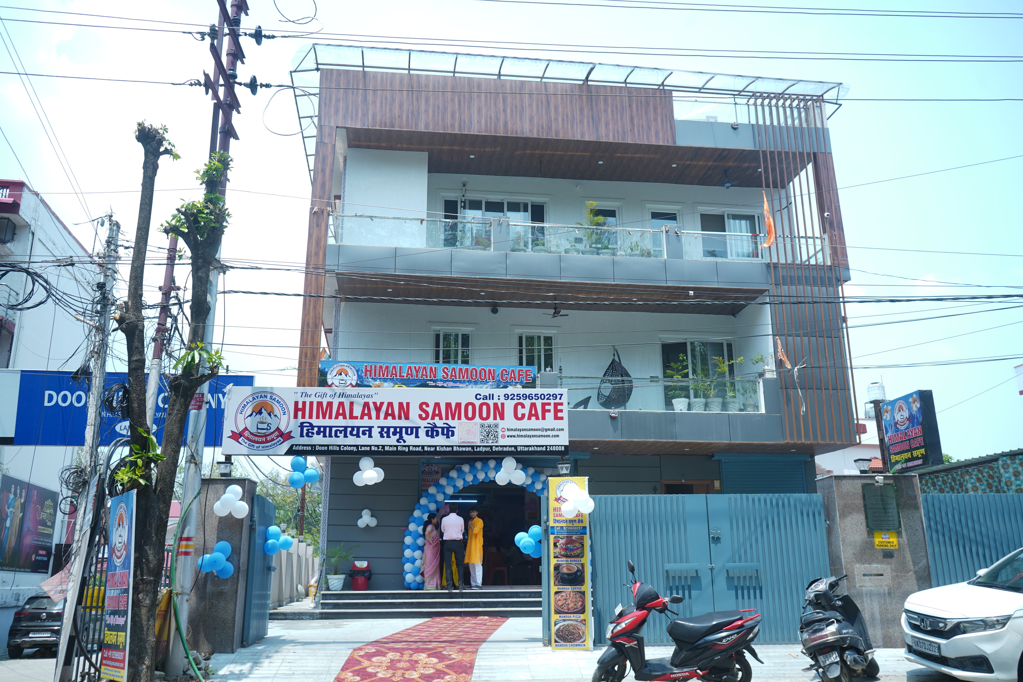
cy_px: 341
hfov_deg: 63.7
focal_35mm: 29
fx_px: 824
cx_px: 512
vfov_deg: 45.0
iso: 80
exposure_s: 1/160
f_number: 7.1
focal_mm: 29
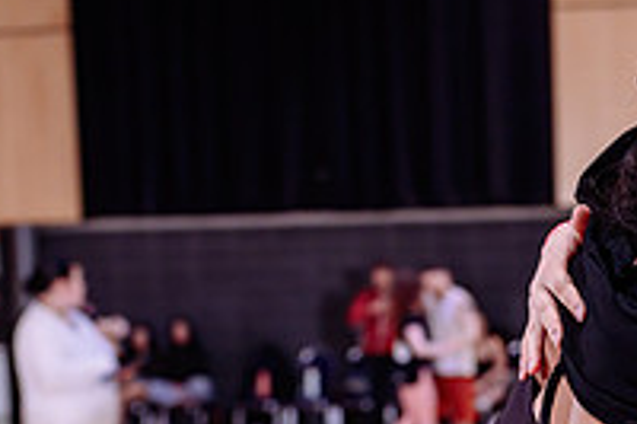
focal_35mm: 87
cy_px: 489
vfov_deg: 15.2
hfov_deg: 22.7
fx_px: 1538
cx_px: 596
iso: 1250
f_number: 2
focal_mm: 30
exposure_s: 1/250
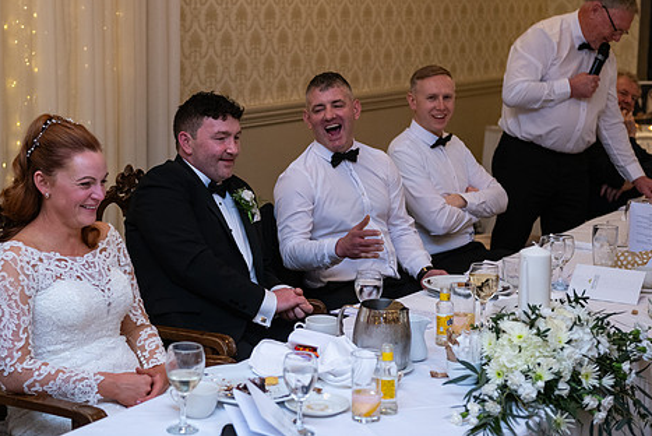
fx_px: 1305
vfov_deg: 18.9
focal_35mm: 72
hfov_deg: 28.0
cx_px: 275
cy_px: 167
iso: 1000
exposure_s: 1/160
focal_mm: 58
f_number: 3.5
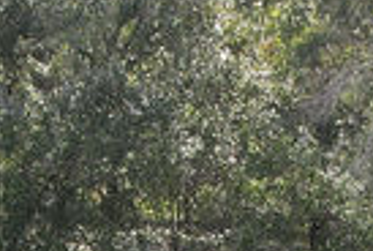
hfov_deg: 12.3
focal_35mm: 164
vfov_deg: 7.6
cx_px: 411
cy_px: 697
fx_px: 1703
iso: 100
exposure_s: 1/100
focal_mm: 8.38
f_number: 2.8
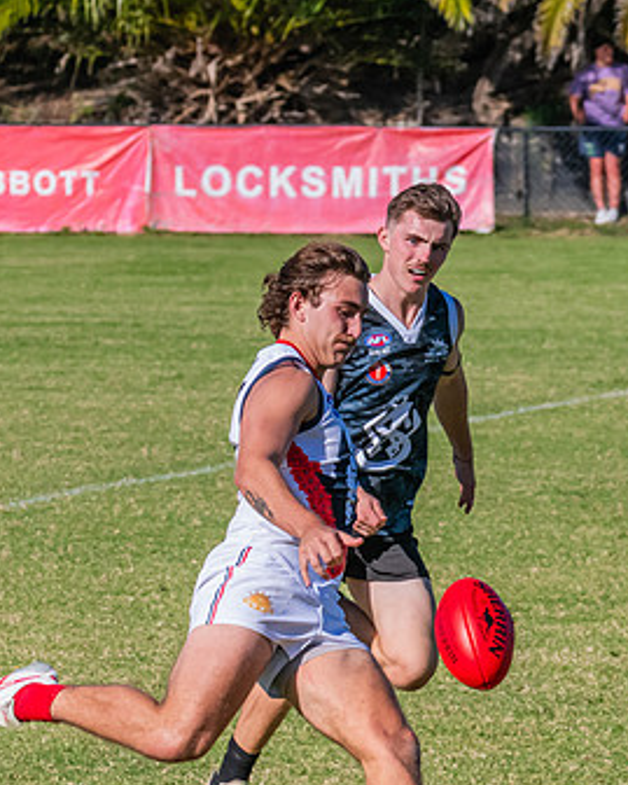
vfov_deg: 3.1
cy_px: 448
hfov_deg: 2.5
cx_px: 254
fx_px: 14537
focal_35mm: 626
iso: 1600
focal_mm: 260
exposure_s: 1/1600
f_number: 16
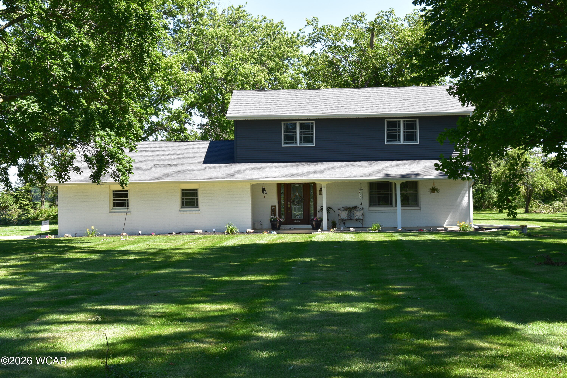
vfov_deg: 22.6
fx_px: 945
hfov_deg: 33.4
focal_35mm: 60
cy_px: 189
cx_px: 284
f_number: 9
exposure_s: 1/160
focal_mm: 40
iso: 400
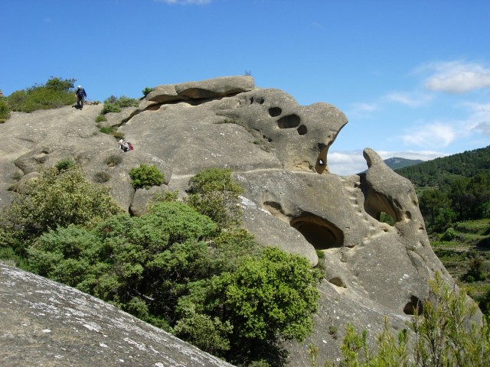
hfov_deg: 49.0
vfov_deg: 37.7
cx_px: 245
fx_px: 538
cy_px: 184
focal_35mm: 38
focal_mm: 7.8
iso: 64
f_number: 4.8
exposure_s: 1/683
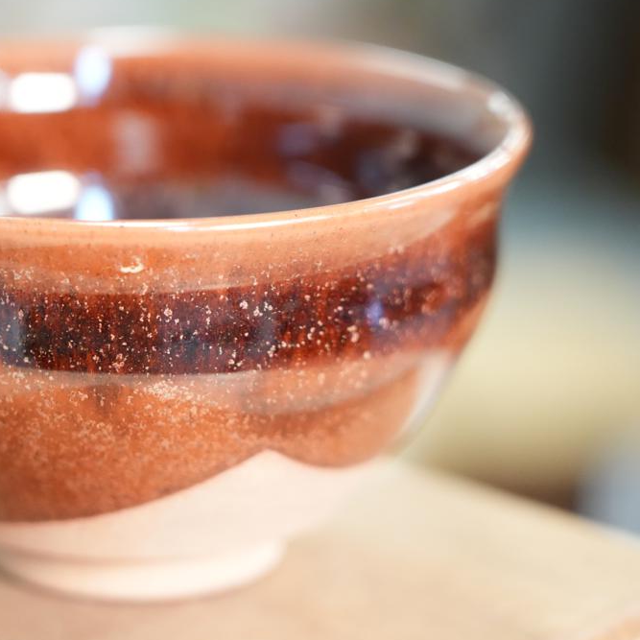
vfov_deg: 12.0
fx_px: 3033
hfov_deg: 12.0
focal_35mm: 145
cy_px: 303
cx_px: 131
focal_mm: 105
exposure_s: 1/125
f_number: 4
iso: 6400
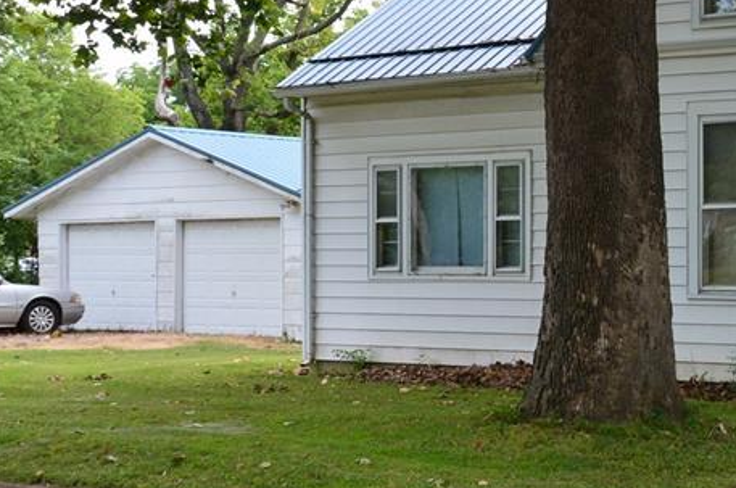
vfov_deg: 18.4
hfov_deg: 25.3
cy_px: 253
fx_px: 1510
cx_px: 818
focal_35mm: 74
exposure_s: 1/125
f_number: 9
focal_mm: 22
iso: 400
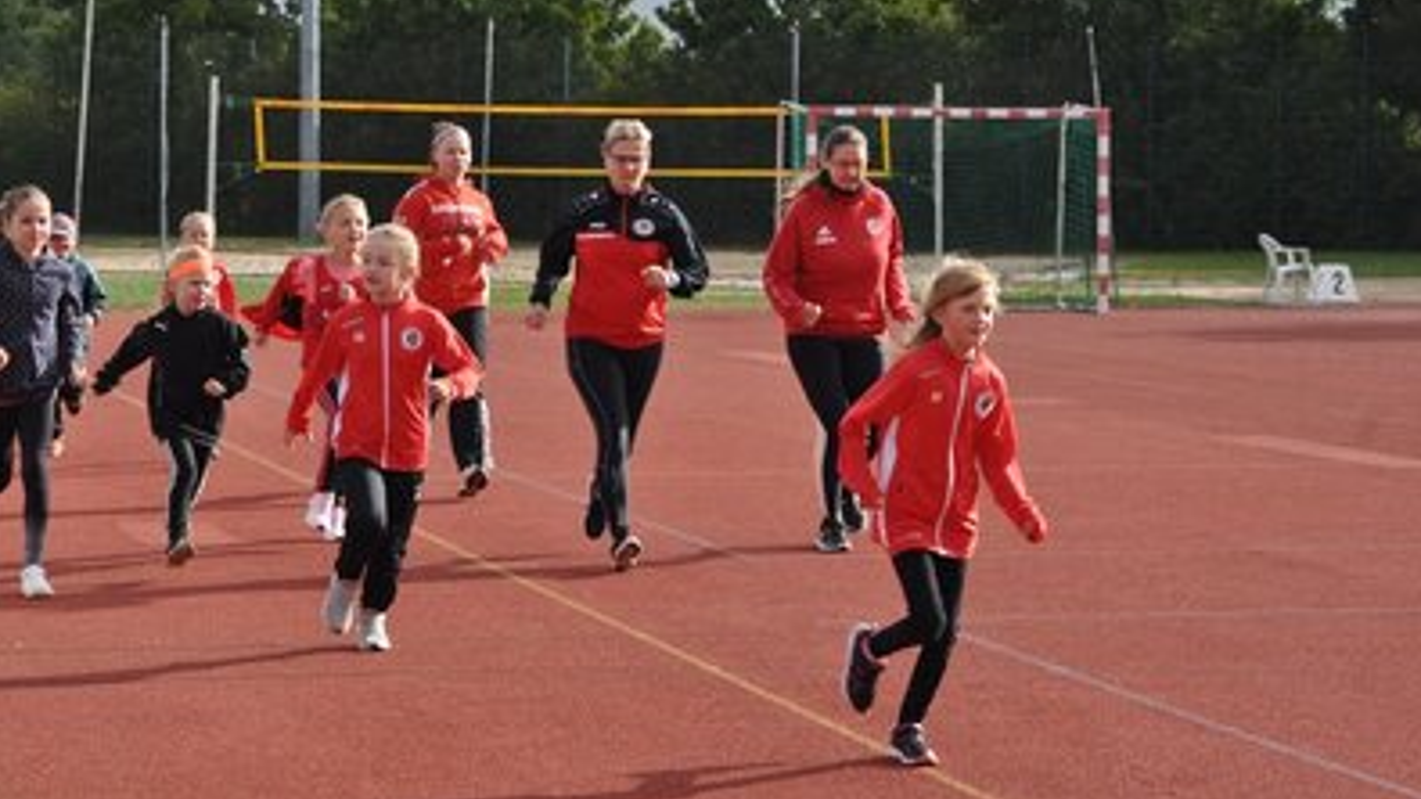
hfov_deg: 19.8
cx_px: 716
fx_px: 4069
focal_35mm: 108
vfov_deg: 11.2
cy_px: 338
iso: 200
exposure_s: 1/320
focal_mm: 68
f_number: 9
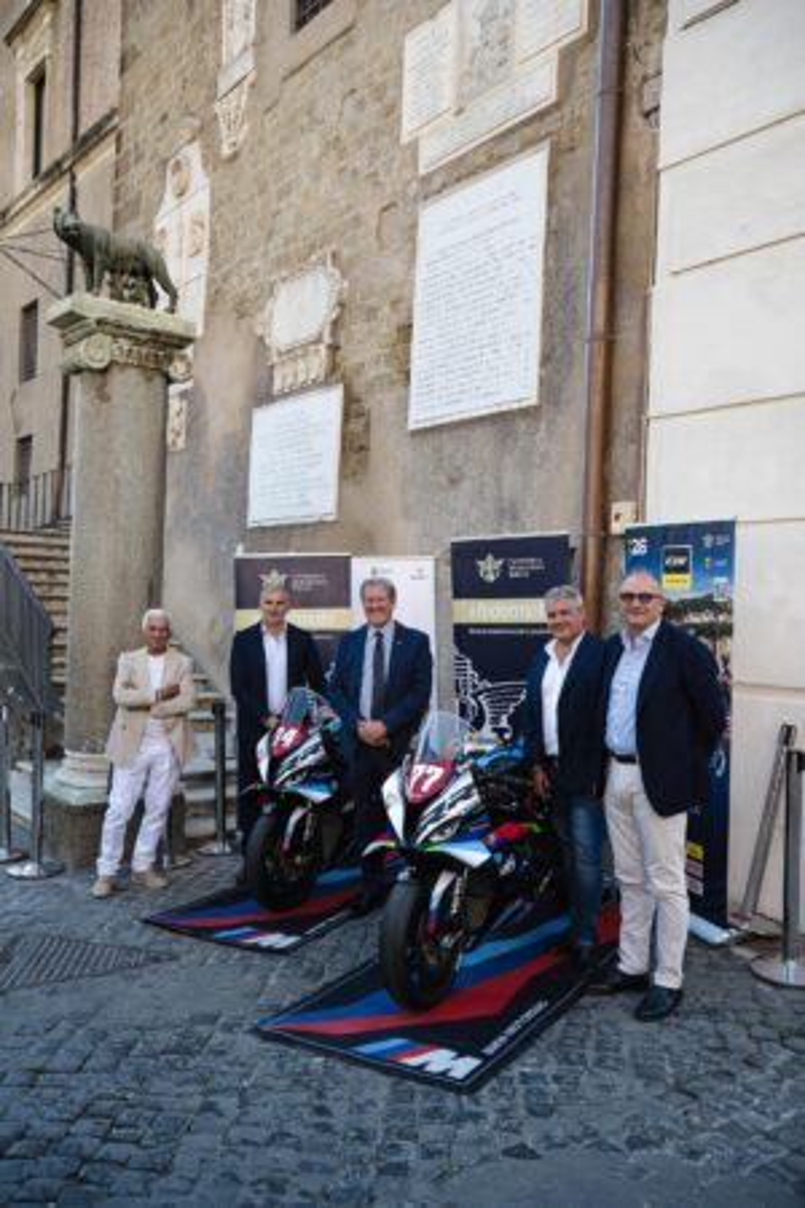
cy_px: 604
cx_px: 402
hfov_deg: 43.6
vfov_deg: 61.9
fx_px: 1006
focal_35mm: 30
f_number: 4.5
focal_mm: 30
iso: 200
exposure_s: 1/250
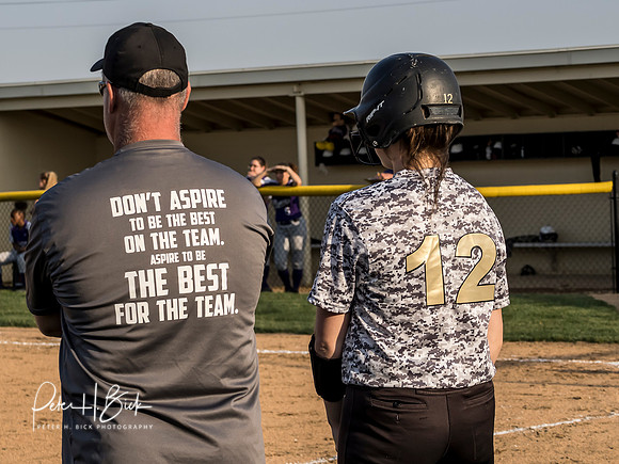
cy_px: 147
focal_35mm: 154
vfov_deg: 9.6
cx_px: 298
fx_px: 2755
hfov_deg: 12.8
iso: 400
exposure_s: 1/1250
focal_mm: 56
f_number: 5.6
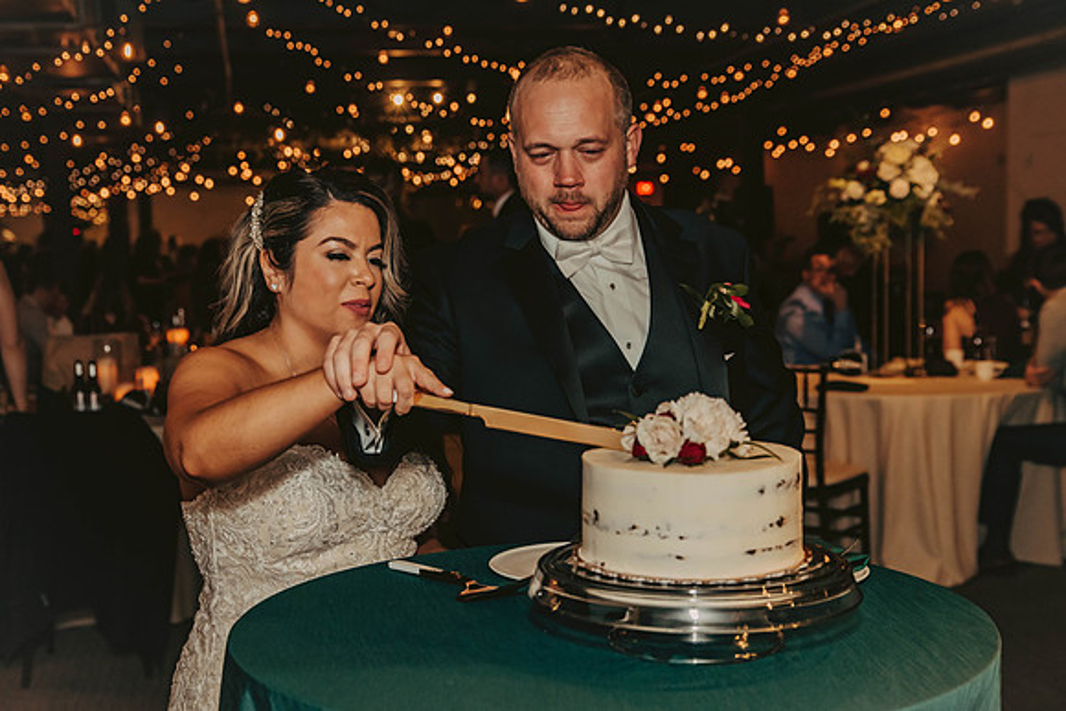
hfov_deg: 41.1
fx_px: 1422
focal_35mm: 48
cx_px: 533
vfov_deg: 28.1
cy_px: 356
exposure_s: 1/125
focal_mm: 48
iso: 1250
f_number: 4.5
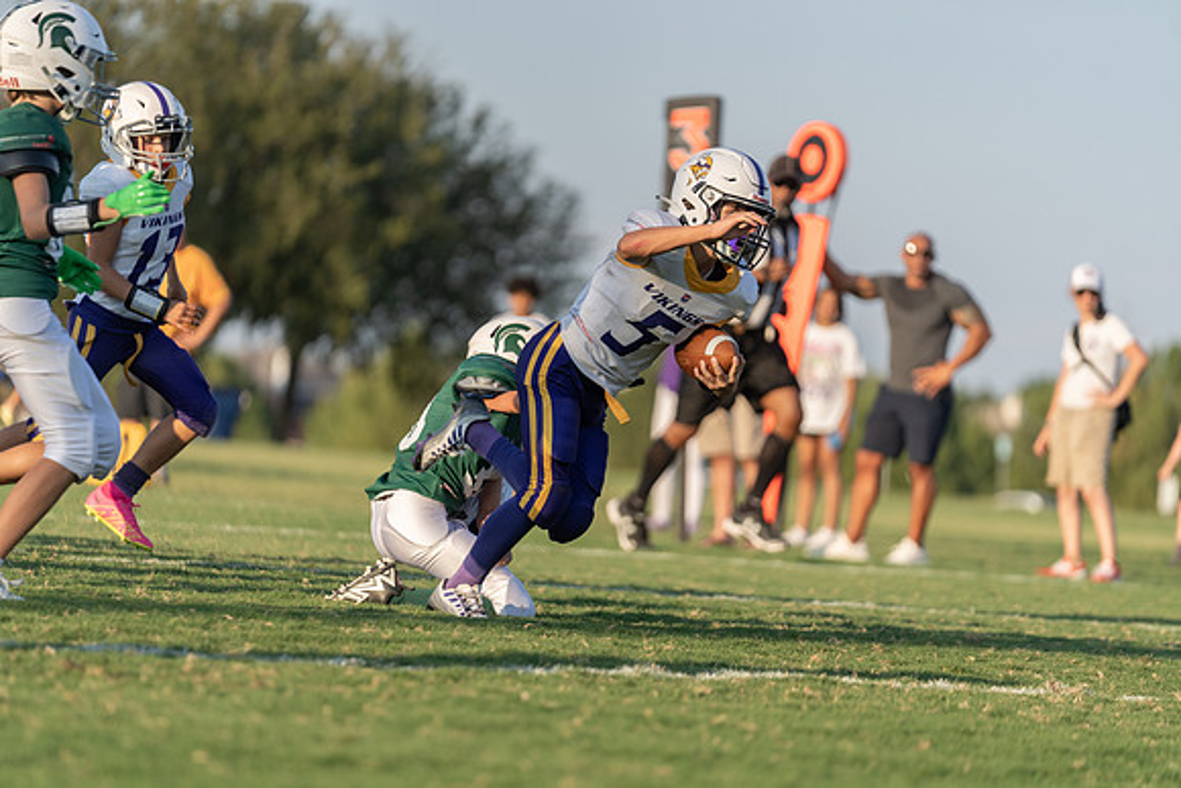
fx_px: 6562
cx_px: 590
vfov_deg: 6.9
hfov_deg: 10.3
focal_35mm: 200
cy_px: 394
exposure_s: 1/1600
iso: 160
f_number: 2.8
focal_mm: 200
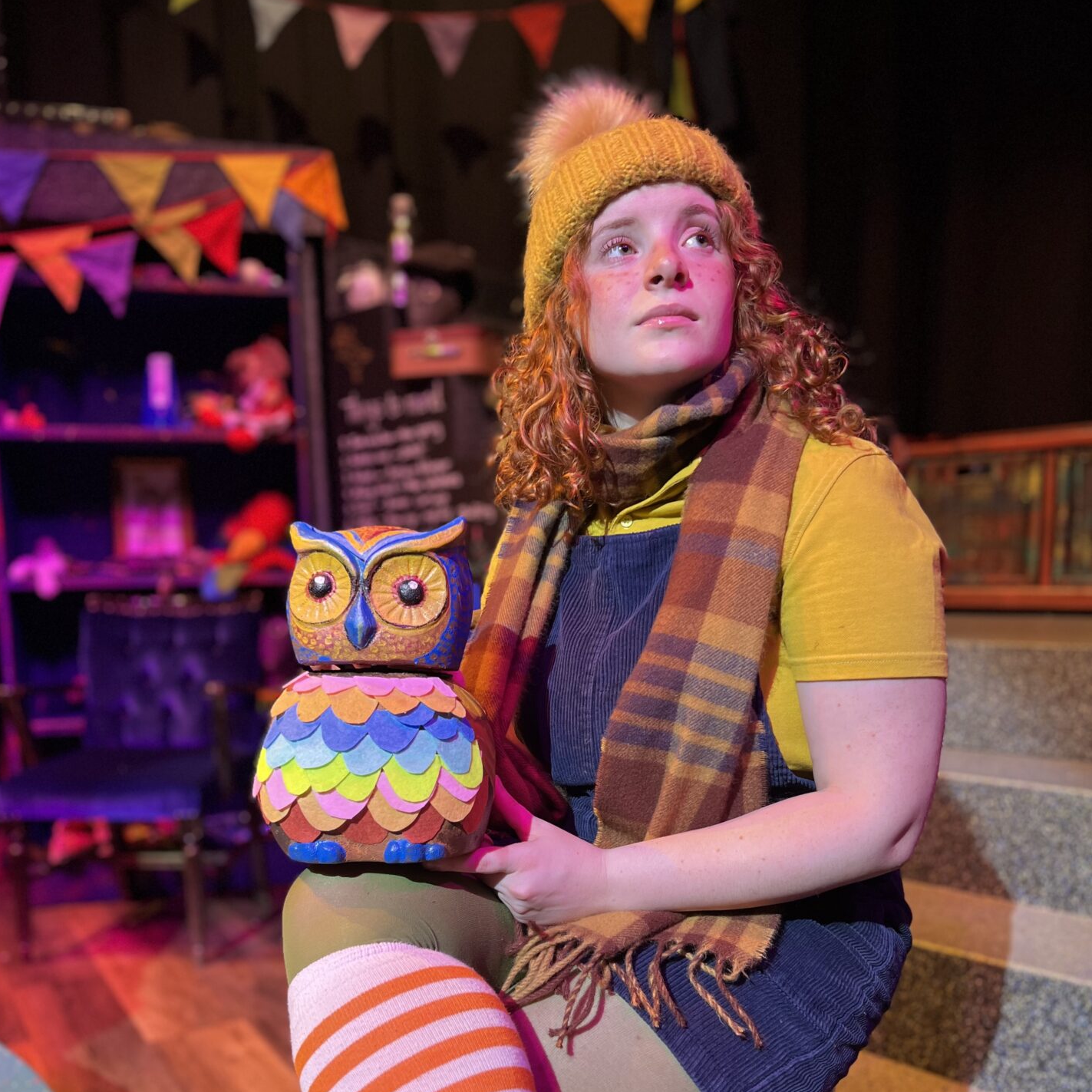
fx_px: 1106
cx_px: 543
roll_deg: +1.5
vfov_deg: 51.9
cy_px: 695
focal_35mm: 31
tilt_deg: -7.3
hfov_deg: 52.5
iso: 125
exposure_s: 1/100
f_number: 1.5
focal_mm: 5.7
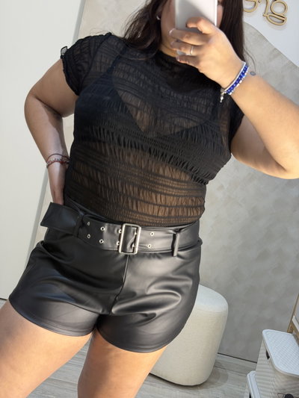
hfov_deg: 30.3
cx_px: 150
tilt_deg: -31.7
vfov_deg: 39.6
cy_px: 199
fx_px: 553
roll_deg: -14.1
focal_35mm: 48
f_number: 1.78
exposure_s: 1/82
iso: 100
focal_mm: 6.76
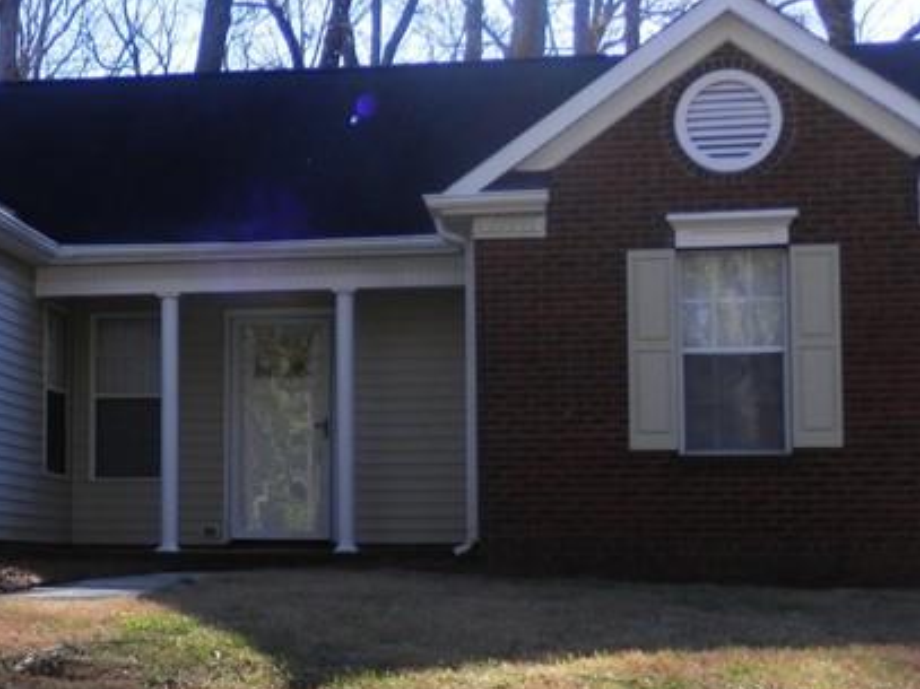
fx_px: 2205
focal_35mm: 83
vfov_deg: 17.8
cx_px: 127
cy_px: 393
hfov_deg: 23.1
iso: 80
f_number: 3.4
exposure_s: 1/320
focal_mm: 6
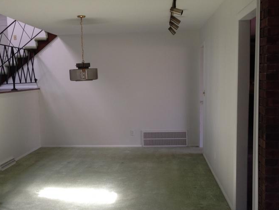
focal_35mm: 51
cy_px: 120
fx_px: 411
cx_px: 119
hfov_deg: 37.4
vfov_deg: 28.6
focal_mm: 4.12
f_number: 2.4
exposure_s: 1/30
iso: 50
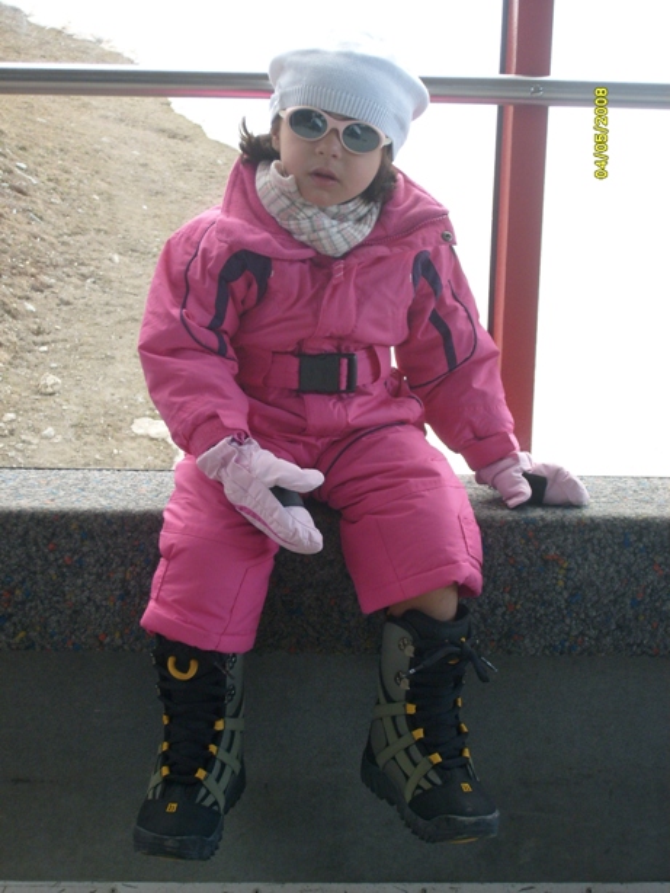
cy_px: 446
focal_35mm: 61
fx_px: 1573
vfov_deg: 31.7
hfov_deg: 24.0
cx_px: 335
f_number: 3.6
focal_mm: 10.3
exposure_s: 1/125
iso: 80
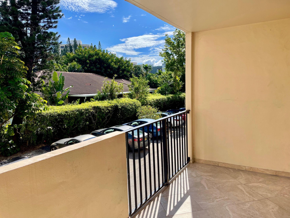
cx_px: 145
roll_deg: +1.4
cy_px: 109
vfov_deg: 53.1
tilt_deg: -6.7
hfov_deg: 67.3
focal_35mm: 26
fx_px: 218
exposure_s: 1/2304
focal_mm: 4.2
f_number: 1.6
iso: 32
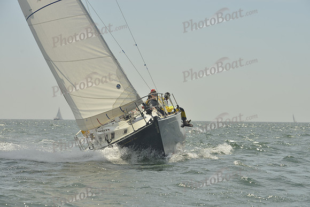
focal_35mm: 98
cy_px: 104
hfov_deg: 20.8
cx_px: 155
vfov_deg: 14.0
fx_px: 844
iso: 200
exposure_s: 1/1250
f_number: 8
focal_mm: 98
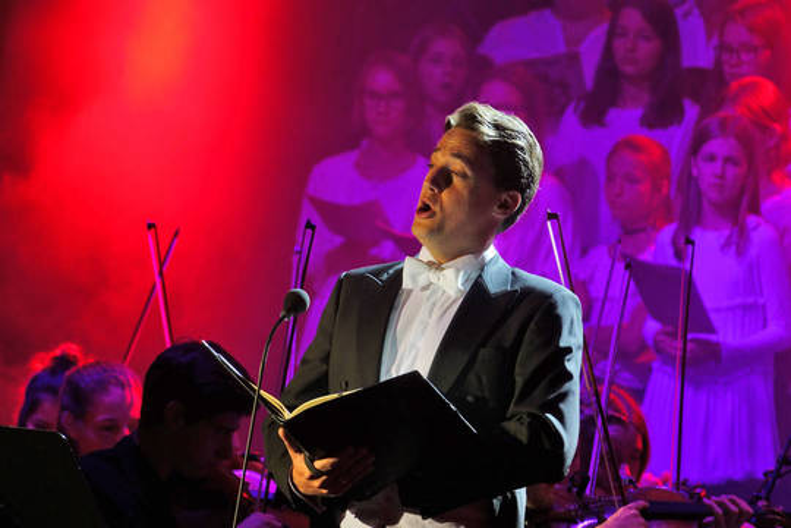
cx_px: 396
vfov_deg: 2.5
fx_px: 12018
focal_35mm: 547
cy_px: 264
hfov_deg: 3.8
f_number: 4
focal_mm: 200.72
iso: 400
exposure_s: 1/80
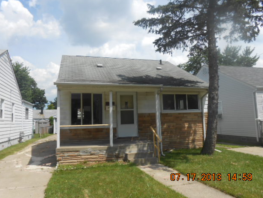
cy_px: 96
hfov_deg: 65.3
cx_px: 132
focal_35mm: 27
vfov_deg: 51.3
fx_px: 205
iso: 80
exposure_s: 1/1000
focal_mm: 4.6
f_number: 3.5
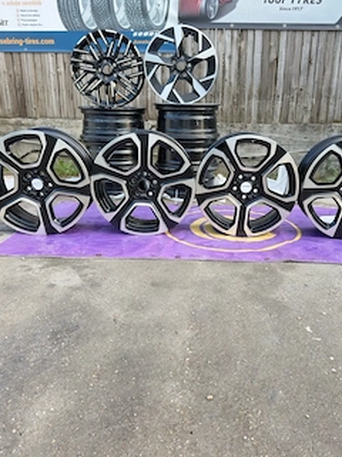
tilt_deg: -17.8
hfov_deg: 46.6
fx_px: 395
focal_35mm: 30
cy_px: 228
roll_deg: -1.4
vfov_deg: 60.0
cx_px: 200
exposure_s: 1/153
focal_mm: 6.76
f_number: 1.78
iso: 125
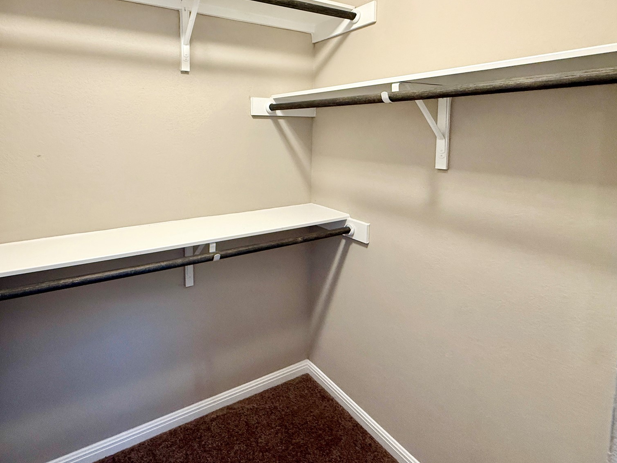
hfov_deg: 82.9
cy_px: 155
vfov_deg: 66.9
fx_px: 339
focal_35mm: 19
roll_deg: -0.4
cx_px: 229
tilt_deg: -4.0
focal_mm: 2.22
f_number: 2.2
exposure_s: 1/60
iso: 250
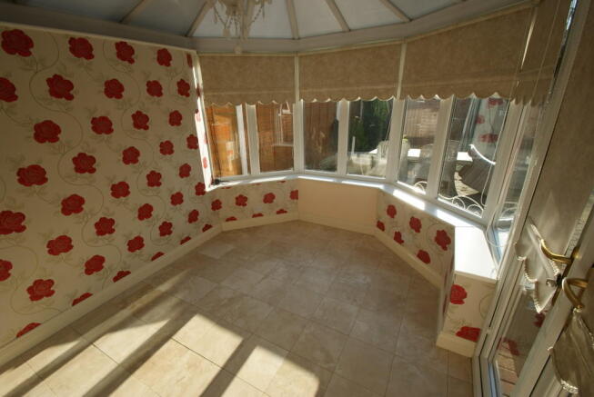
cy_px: 198
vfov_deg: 77.5
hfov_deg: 100.3
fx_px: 248
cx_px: 297
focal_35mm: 15
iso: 100
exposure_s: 1/80
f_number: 9
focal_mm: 10
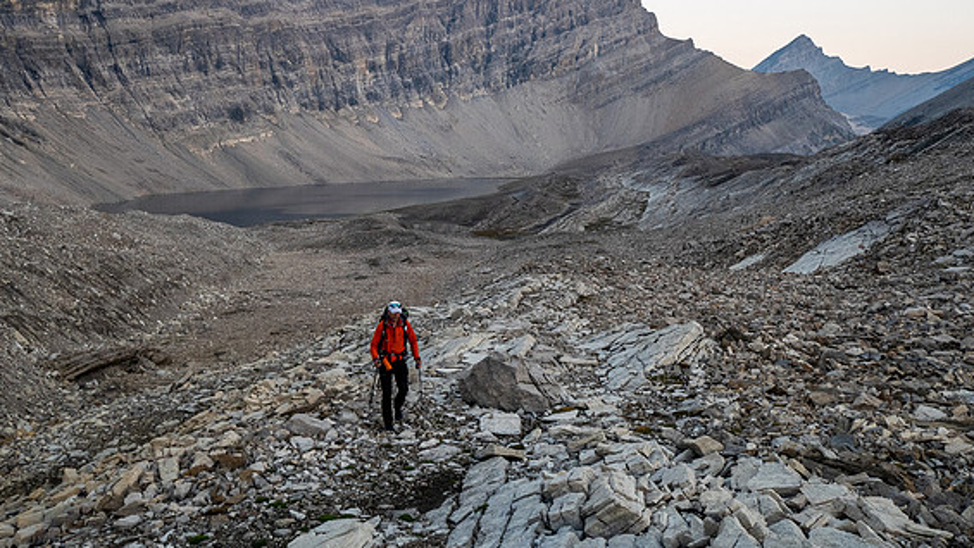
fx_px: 982
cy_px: 177
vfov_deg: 30.9
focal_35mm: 38
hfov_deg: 52.8
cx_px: 484
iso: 500
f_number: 5.6
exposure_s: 1/60
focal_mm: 17
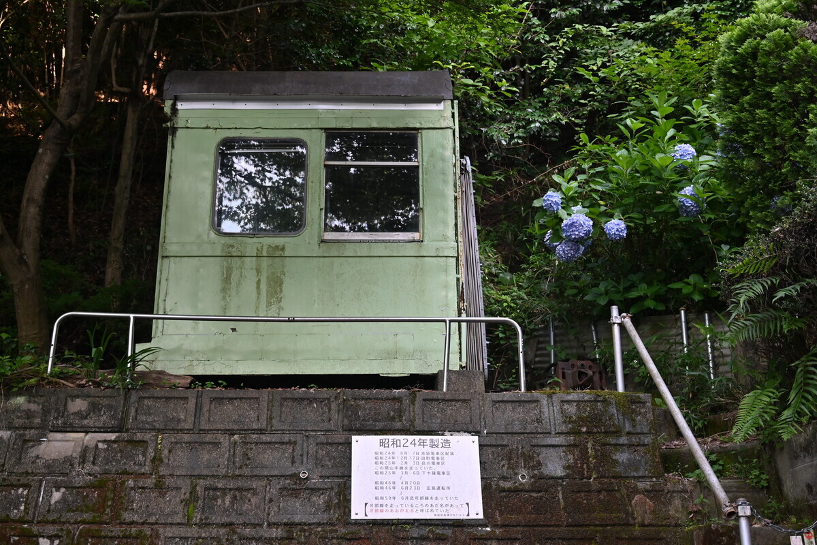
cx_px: 408
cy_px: 272
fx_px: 930
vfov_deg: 32.6
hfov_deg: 47.4
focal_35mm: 41
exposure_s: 1/400
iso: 560
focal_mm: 41
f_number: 4
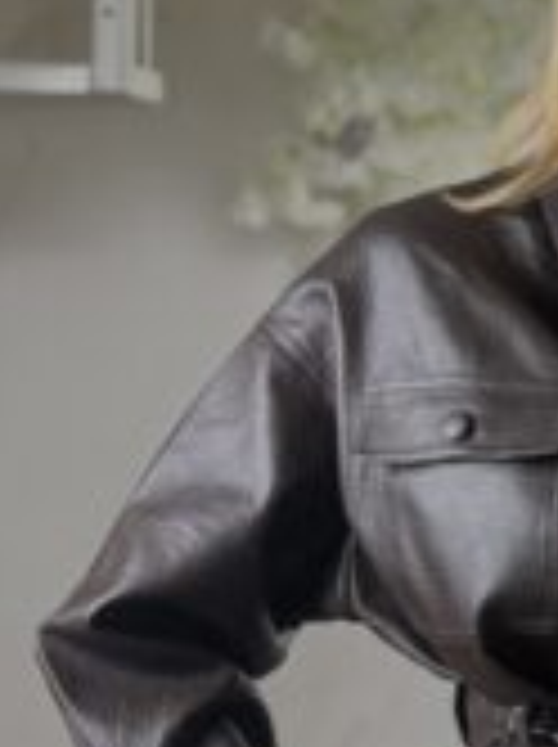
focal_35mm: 116
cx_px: 585
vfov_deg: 16.9
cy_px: 562
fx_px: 2500
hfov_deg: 12.6
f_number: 1.78
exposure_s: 1/50
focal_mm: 6.76
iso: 50
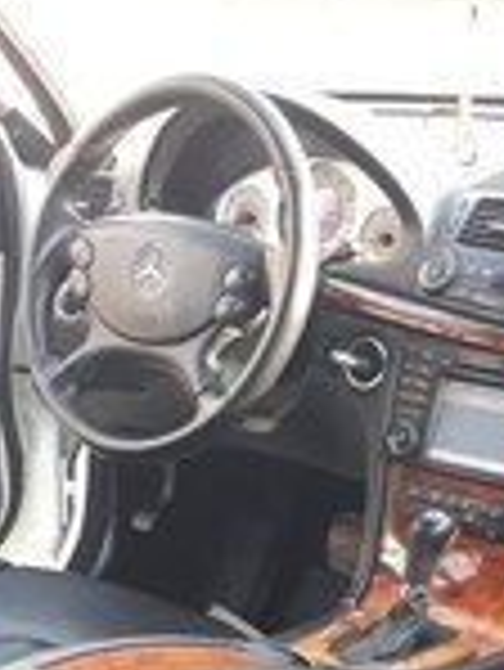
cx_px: 112
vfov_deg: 18.5
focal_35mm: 90
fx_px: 1745
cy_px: 1079
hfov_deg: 16.3
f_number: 1.9
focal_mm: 3.6
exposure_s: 1/33
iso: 64
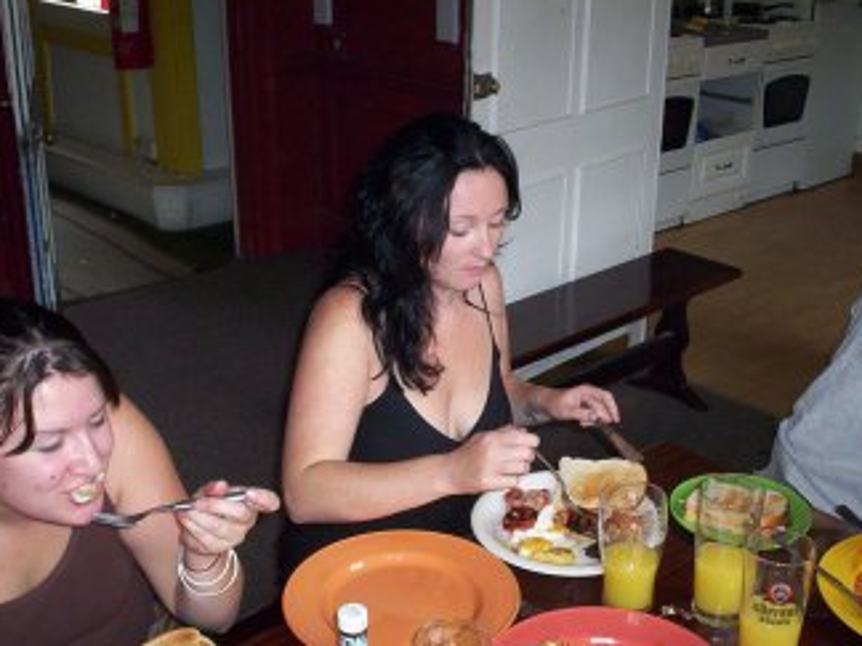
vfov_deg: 30.8
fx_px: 1170
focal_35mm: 47
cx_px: 431
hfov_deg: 40.4
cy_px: 367
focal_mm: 4.99
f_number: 4.5
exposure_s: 1/60
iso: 140
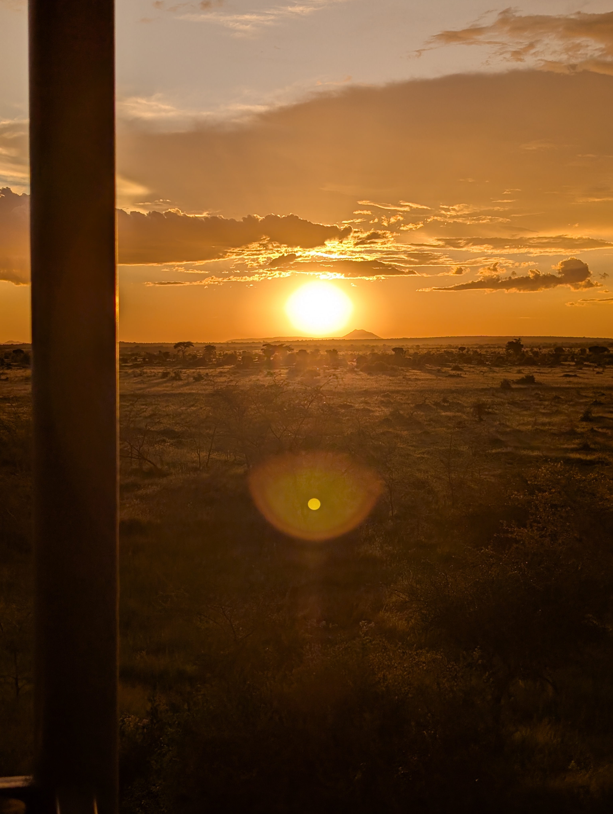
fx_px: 1154
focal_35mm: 49
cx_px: 306
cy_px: 407
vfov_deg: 38.9
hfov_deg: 29.7
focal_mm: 6.9
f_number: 1.68
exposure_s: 1/4739
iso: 21
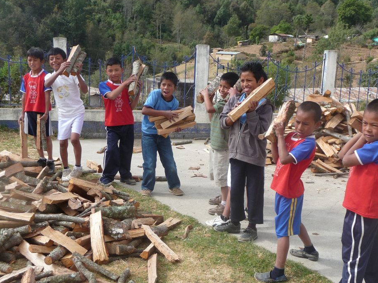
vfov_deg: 32.2
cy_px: 153
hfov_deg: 42.0
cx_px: 205
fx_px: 492
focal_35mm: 45
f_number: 3.9
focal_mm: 6.7
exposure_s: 1/500
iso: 100
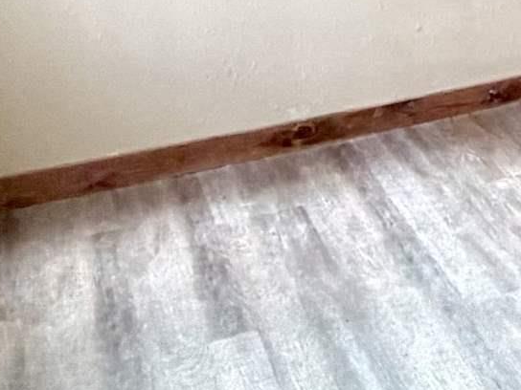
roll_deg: -1.0
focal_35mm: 79
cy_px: -164
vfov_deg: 17.2
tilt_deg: -5.1
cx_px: 1226
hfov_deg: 15.2
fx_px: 1189
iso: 125
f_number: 2.2
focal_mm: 2.22
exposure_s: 1/120
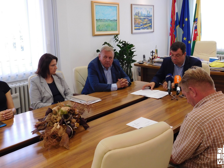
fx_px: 239
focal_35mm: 37
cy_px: 67
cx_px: 102
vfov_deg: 38.5
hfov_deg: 50.1
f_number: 3.2
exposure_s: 1/30
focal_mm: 5.3
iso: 125
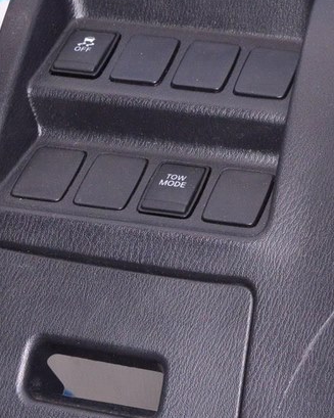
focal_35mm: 102
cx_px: 424
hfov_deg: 14.5
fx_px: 1263
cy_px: 228
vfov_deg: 18.8
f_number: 8
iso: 1600
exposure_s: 1/200
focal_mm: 29
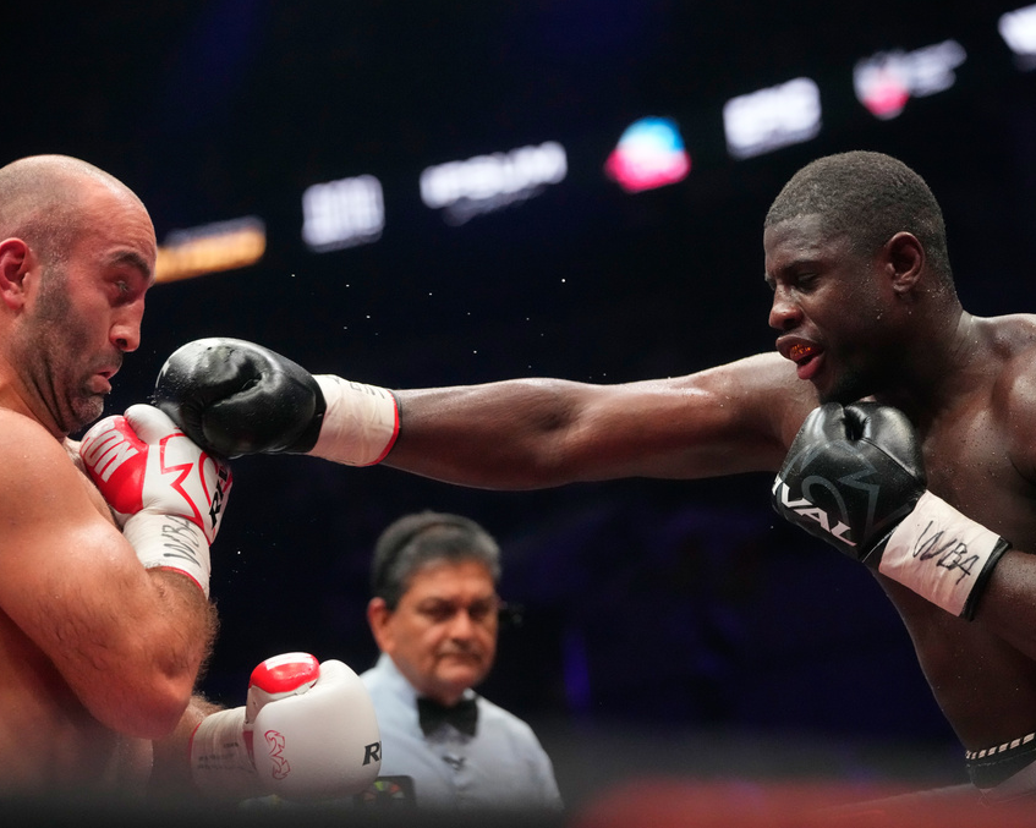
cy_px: 412
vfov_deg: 10.8
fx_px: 4383
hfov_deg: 13.5
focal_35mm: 143
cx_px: 569
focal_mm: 126
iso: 8000
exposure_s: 1/1600
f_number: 4
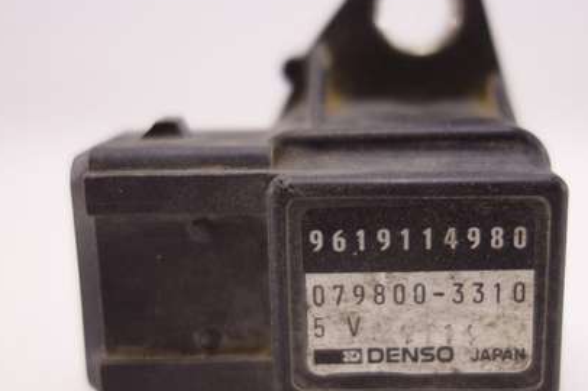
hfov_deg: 37.3
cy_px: 209
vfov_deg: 25.5
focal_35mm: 53
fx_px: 865
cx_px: 364
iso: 125
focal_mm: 10.4
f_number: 2.2
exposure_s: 1/100
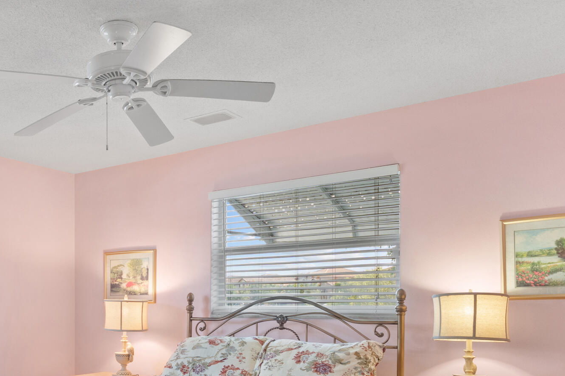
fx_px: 565
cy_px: 316
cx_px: 97
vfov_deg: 35.3
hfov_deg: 49.4
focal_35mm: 36
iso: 500
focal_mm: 16
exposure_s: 1/1.67
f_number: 11
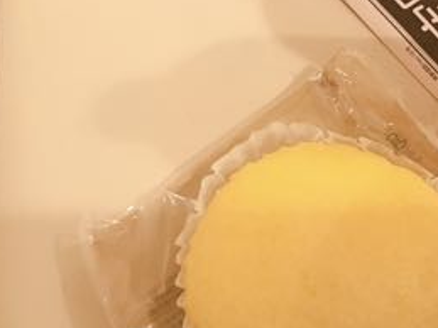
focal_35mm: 54
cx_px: 360
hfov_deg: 34.3
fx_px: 683
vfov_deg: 27.0
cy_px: 172
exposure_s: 1/17
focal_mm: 3.99
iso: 100
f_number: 1.8
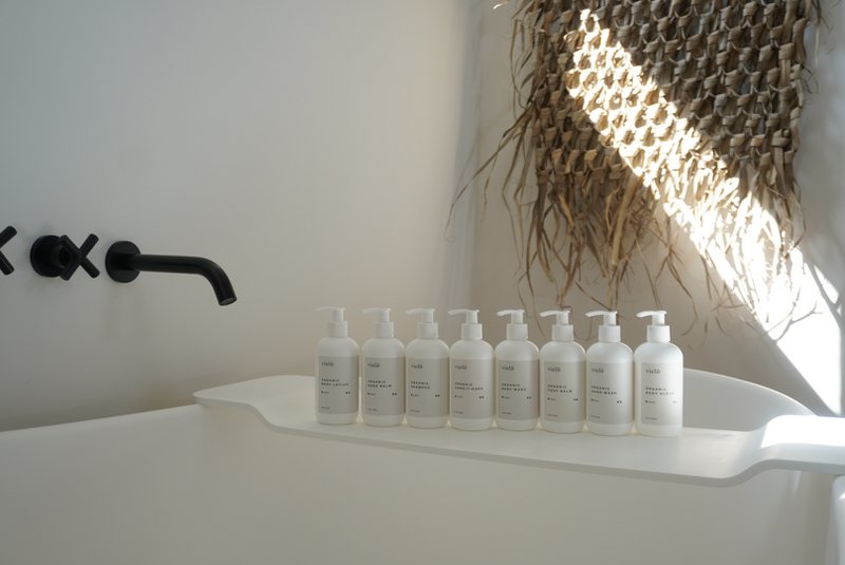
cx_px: 422
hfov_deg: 55.1
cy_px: 282
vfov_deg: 38.4
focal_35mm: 34
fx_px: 811
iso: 200
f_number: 4
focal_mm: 23
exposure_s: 1/80
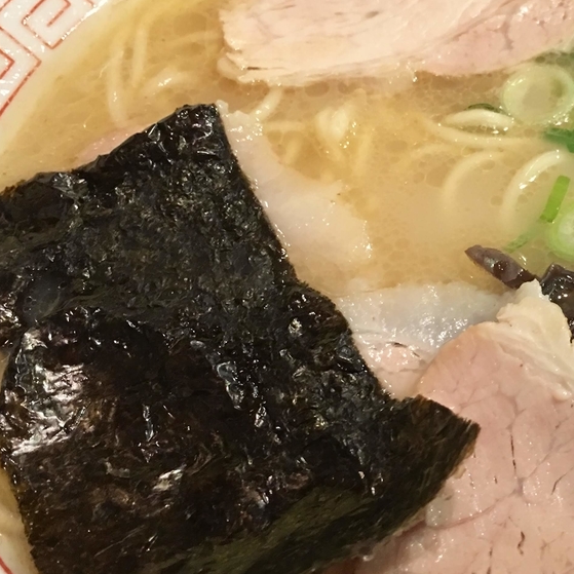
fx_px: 1032
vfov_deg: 31.0
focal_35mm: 55
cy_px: 329
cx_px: 516
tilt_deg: -55.3
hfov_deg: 29.8
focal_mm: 4.15
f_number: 2.2
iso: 80
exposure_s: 1/8
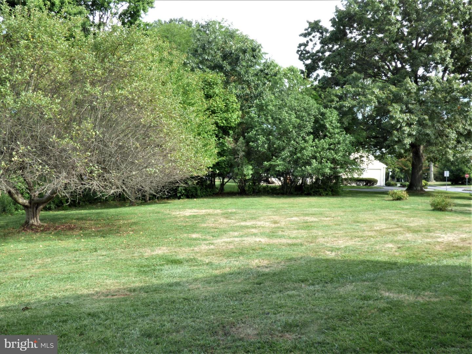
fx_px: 450
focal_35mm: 33
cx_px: 236
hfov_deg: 55.4
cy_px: 177
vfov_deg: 42.9
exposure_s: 1/80
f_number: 6.3
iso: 100
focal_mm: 5.97
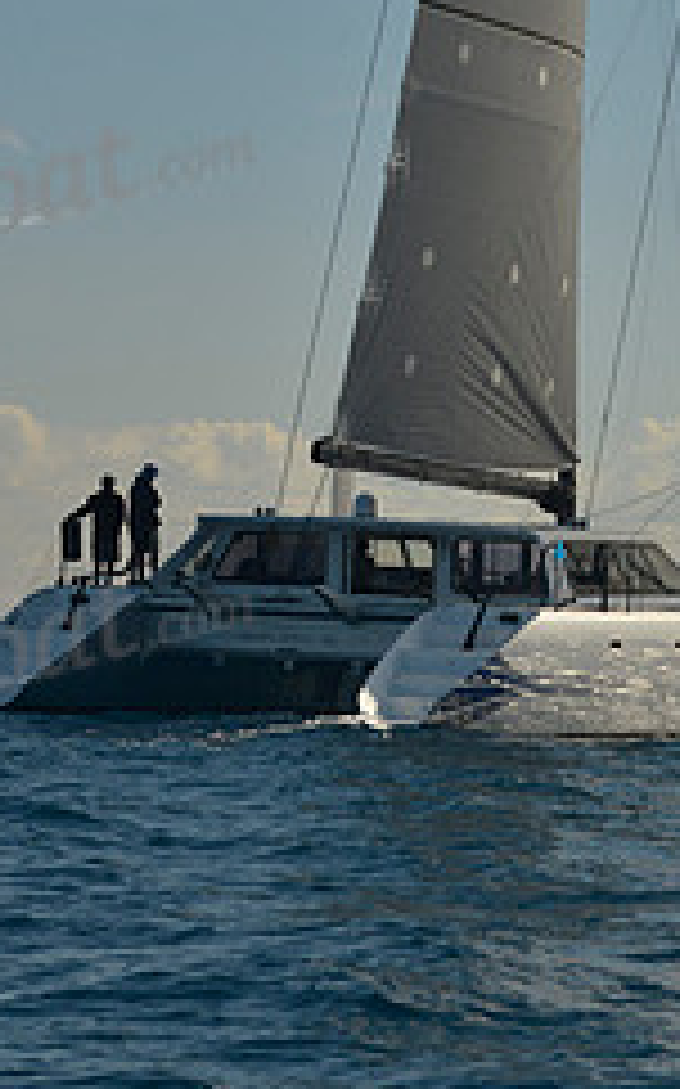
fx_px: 5076
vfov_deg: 12.1
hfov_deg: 7.7
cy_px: -81
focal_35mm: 171
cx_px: 489
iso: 200
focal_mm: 70
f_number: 8
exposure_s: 1/640
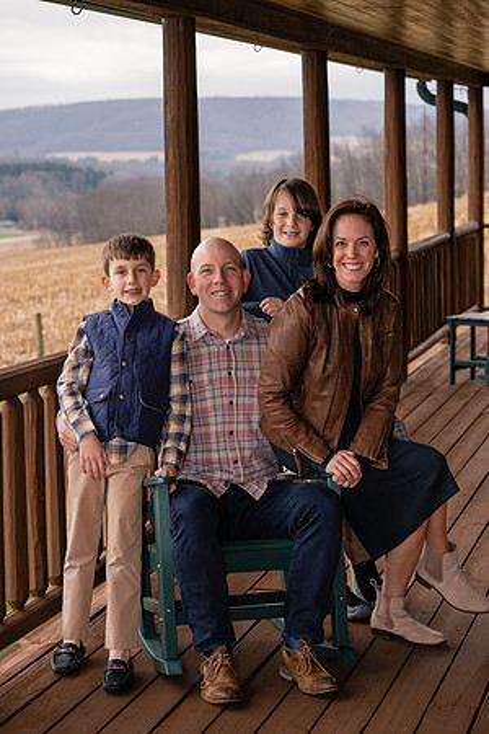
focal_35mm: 85
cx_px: 244
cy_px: 367
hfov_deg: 16.1
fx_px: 1732
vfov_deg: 23.9
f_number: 5.6
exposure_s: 1/250
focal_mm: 85
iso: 320
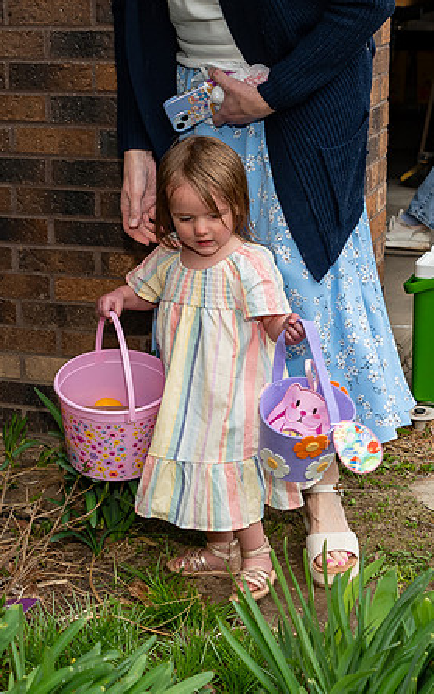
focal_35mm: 72
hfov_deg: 18.1
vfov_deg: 28.6
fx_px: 1362
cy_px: 374
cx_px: 194
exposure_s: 1/200
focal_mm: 26
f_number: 4
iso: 250
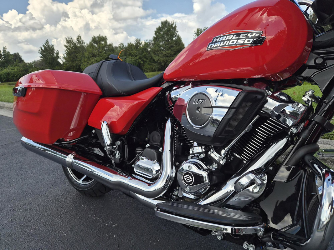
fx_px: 222
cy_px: 125
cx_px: 167
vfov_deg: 58.9
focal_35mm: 23
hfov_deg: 73.9
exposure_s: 1/4208
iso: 80
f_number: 1.8
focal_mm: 5.4
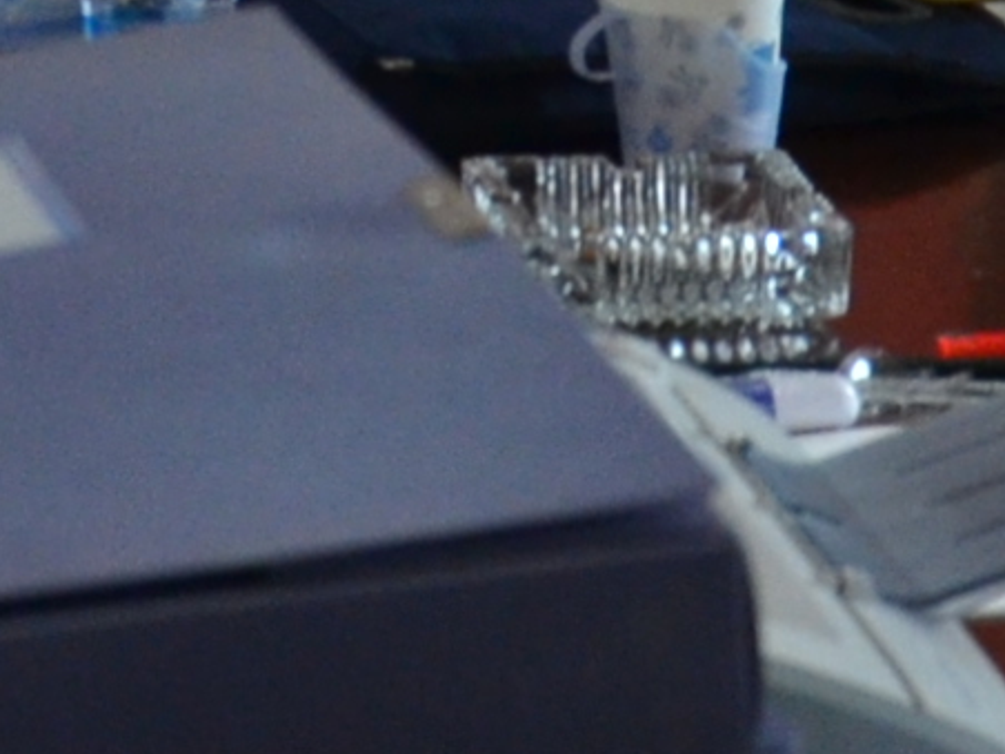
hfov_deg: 7.4
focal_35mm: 259
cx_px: -854
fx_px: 7519
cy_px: -1185
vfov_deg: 5.5
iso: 720
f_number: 4
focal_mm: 22
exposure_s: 1/60
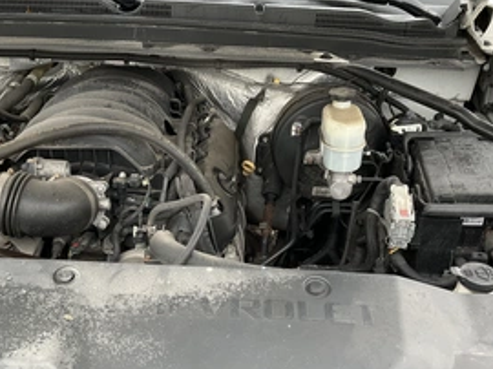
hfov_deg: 43.9
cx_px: 228
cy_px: 243
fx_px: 612
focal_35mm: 43
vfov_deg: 33.3
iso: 50
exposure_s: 1/122
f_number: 1.8
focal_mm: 3
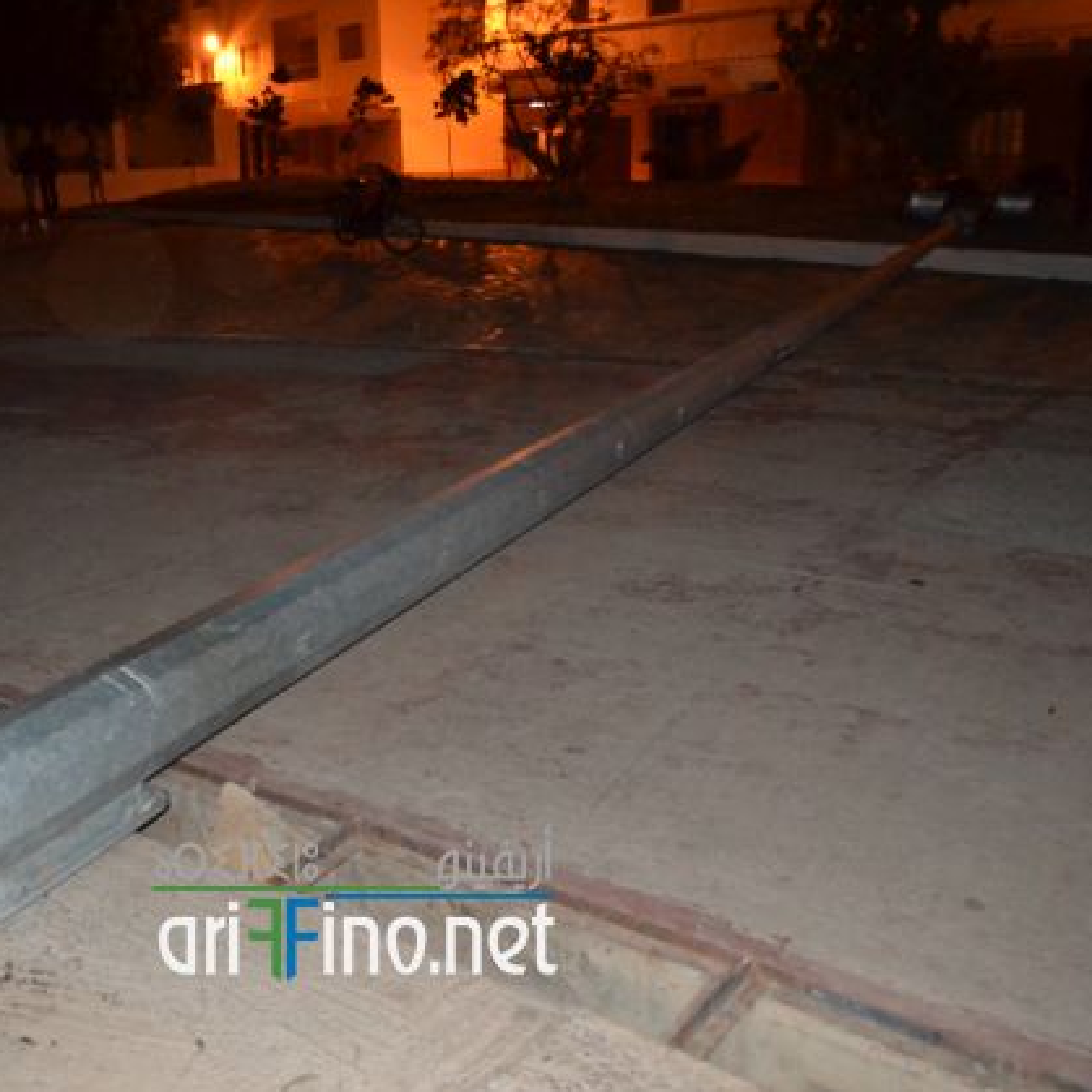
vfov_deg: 47.2
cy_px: 545
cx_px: 360
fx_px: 1249
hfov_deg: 46.4
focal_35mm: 35
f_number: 3.5
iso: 3200
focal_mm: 18
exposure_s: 1/60
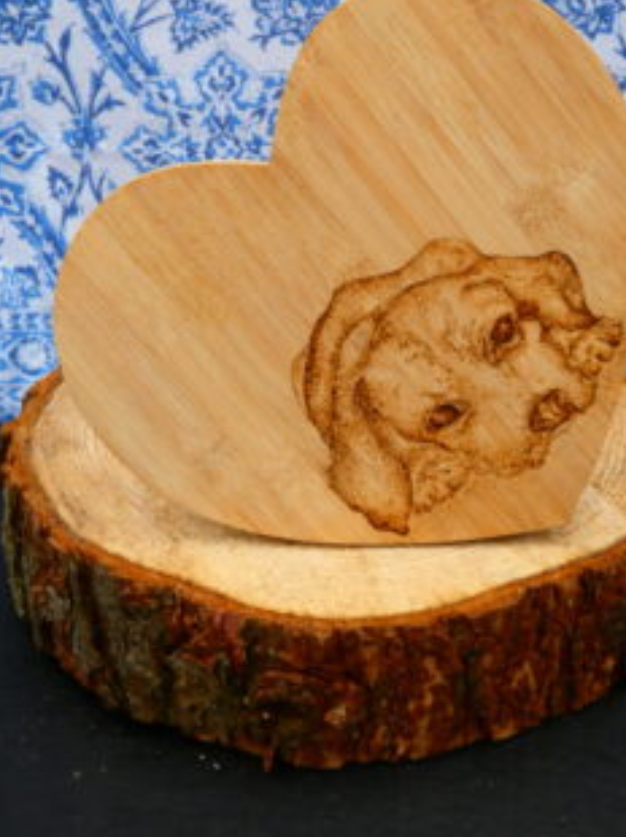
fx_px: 1497
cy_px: 319
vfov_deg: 31.1
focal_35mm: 62
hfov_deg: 23.6
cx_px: 383
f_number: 8
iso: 160
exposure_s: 1/80
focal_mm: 8.6
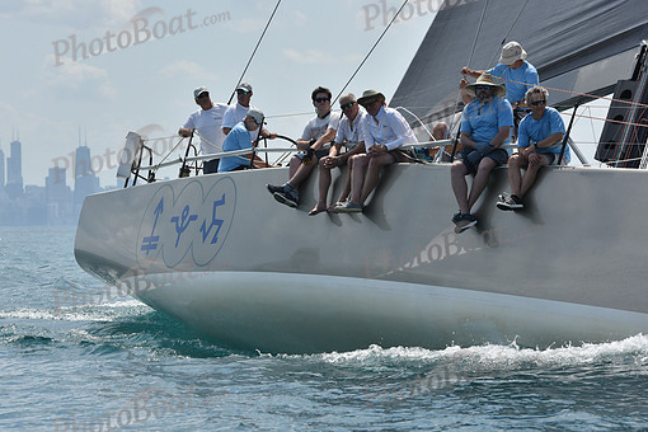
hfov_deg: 12.5
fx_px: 2970
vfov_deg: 8.3
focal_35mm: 165
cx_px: 297
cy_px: 199
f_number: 8
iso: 250
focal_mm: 145
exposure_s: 1/1250
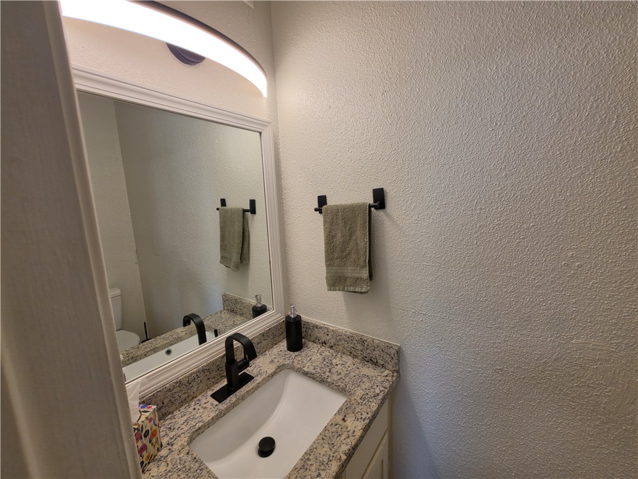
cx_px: 319
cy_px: 240
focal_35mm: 13
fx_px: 240
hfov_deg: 106.2
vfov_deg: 89.9
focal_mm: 2.2
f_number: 1.9
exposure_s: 1/120
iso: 64
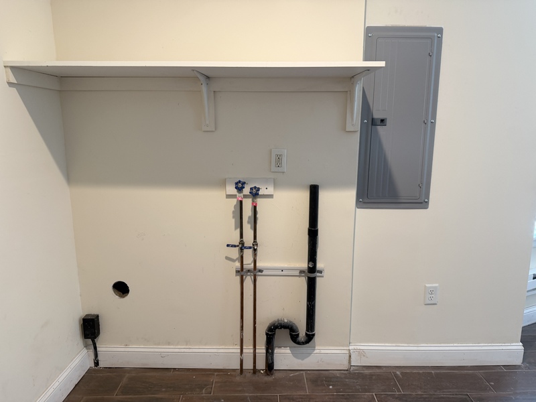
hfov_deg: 71.6
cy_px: 201
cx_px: 268
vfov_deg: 56.8
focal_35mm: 24
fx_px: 372
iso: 160
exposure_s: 1/60
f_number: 1.78
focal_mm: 6.76
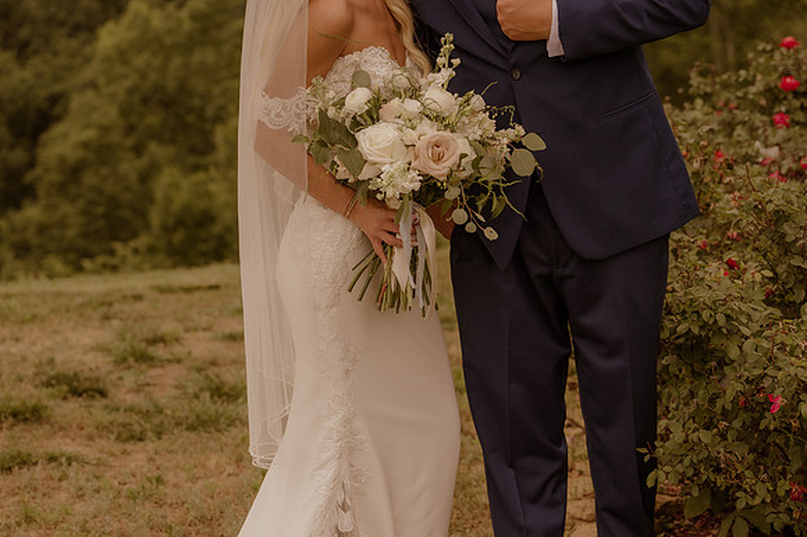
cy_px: 268
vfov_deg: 16.6
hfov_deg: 24.8
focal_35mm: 82
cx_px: 404
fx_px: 1837
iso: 1000
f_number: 3.2
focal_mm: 55
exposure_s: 1/1250
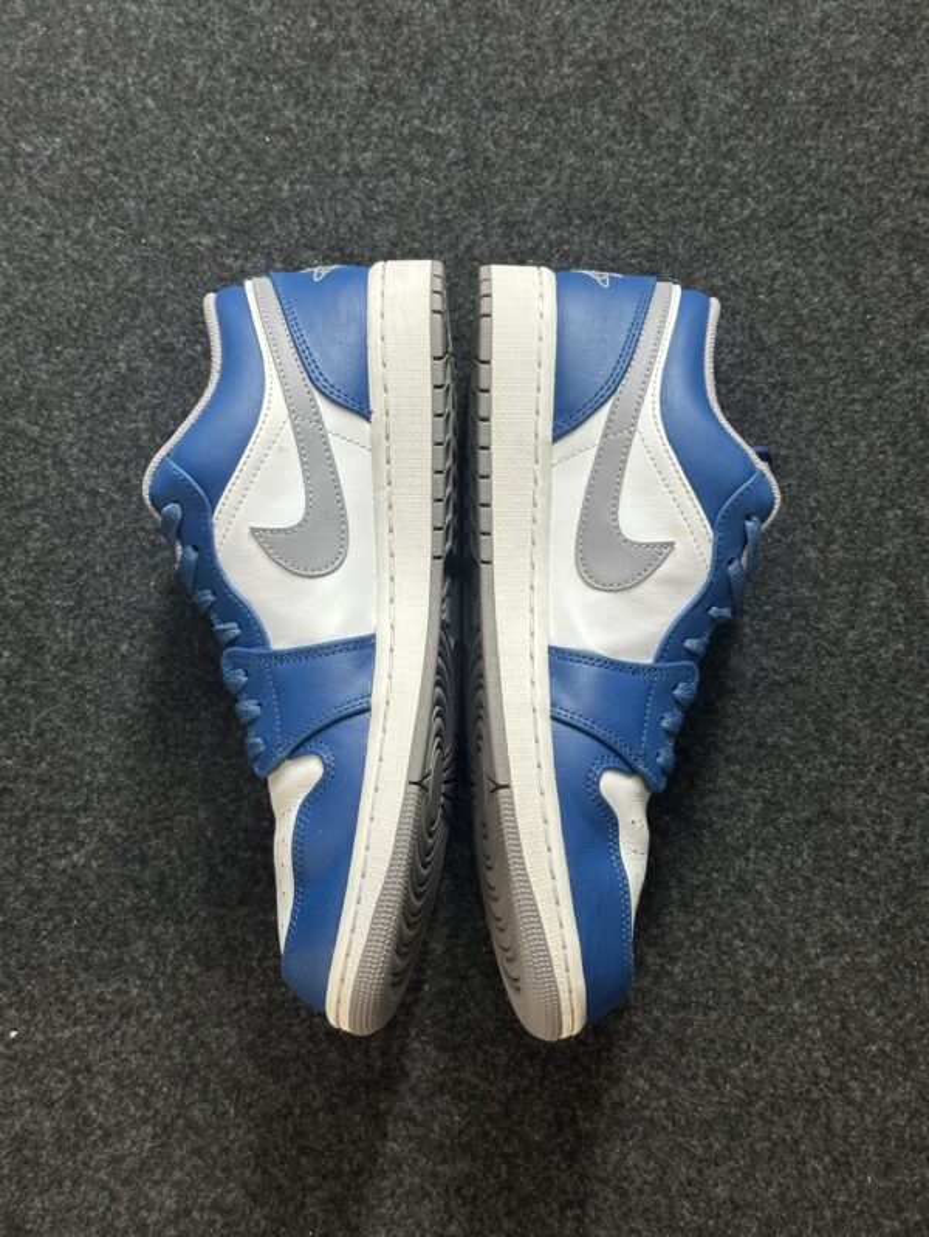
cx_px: 464
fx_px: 1716
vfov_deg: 39.6
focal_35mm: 48
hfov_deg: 30.3
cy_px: 618
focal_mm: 6.86
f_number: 1.78
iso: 200
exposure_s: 1/36
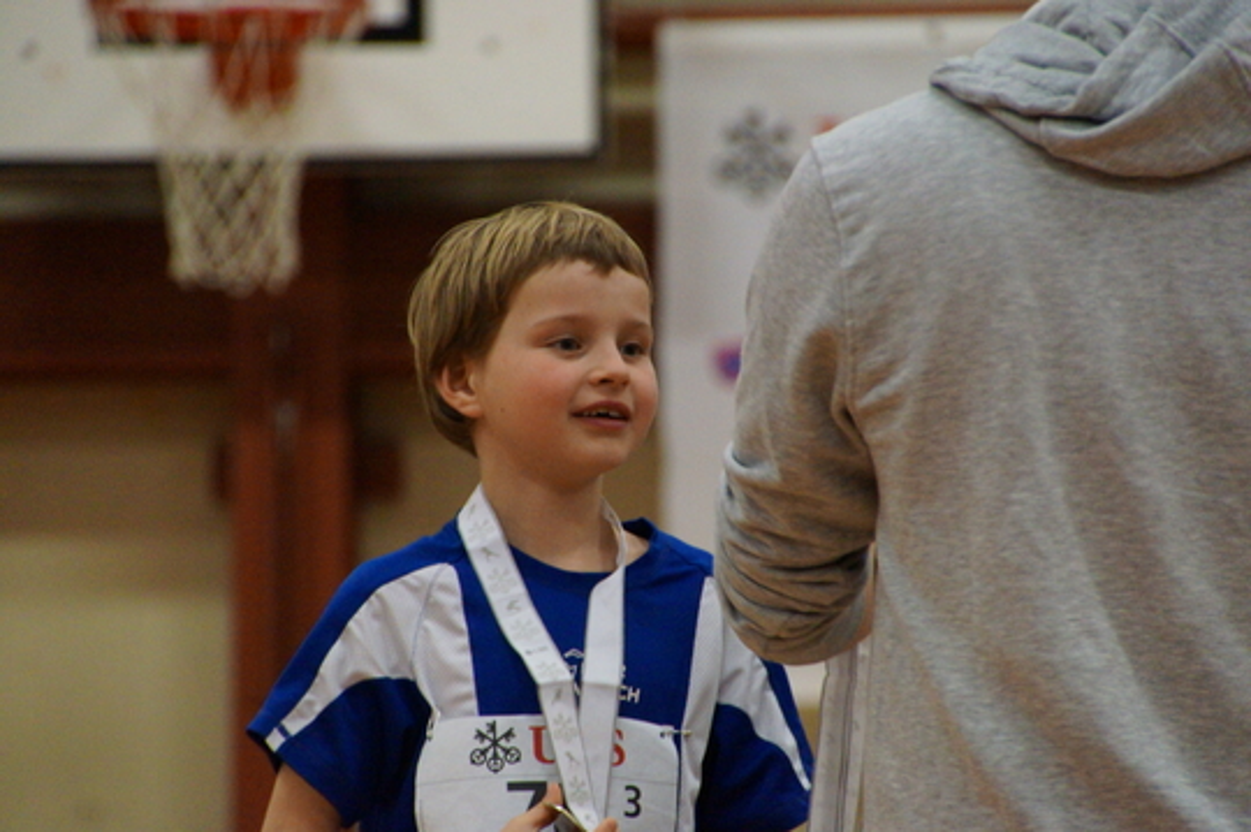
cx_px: 626
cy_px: 416
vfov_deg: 3.7
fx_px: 13019
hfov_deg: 5.5
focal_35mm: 375
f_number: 6.3
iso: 3200
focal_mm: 250
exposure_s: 1/100
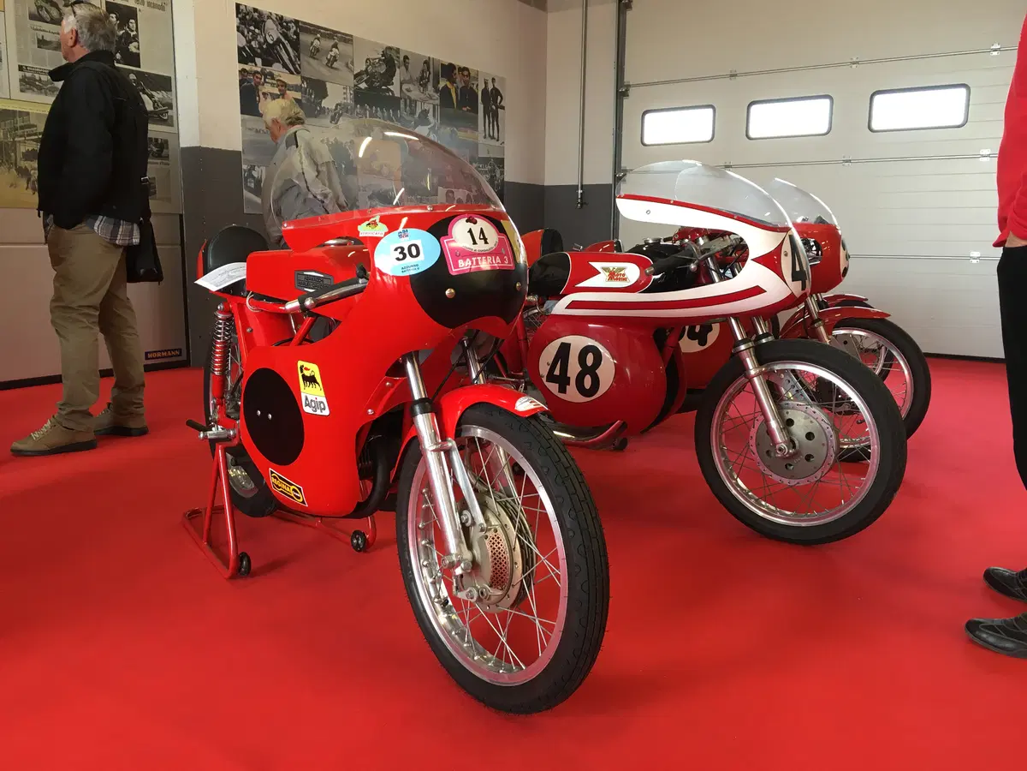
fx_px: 860
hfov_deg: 61.7
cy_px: 386
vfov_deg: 48.2
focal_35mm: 29
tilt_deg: -8.4
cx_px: 514
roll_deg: -1.0
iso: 64
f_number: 2.2
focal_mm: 4.15
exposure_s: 1/33
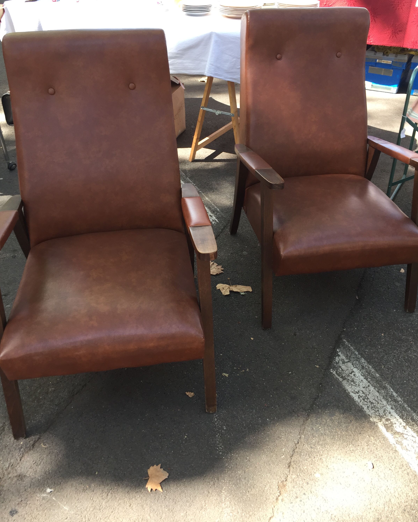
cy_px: 243
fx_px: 479
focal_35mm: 31
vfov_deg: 57.1
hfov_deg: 47.1
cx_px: 214
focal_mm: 4.15
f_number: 2.2
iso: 40
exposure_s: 1/100
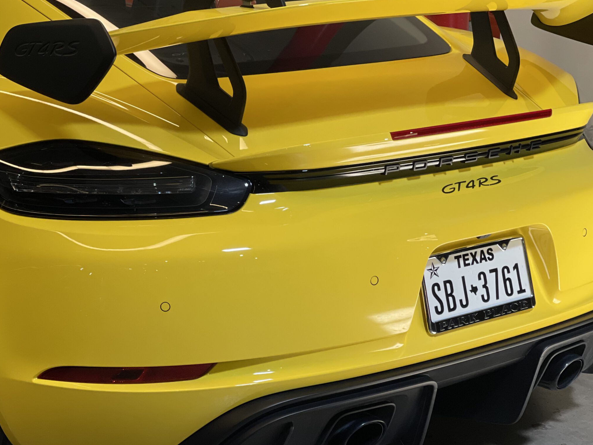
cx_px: 298
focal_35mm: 81
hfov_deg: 24.1
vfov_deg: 18.2
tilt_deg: -12.9
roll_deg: -1.0
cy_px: 190
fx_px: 1388
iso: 250
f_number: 2.2
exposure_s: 1/120
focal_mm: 7.5
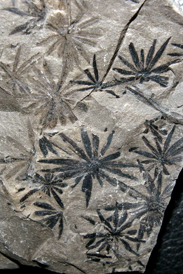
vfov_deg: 35.1
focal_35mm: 57
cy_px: 137
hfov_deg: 23.8
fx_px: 435
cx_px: 92
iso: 200
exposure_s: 1/60
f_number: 13
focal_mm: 38
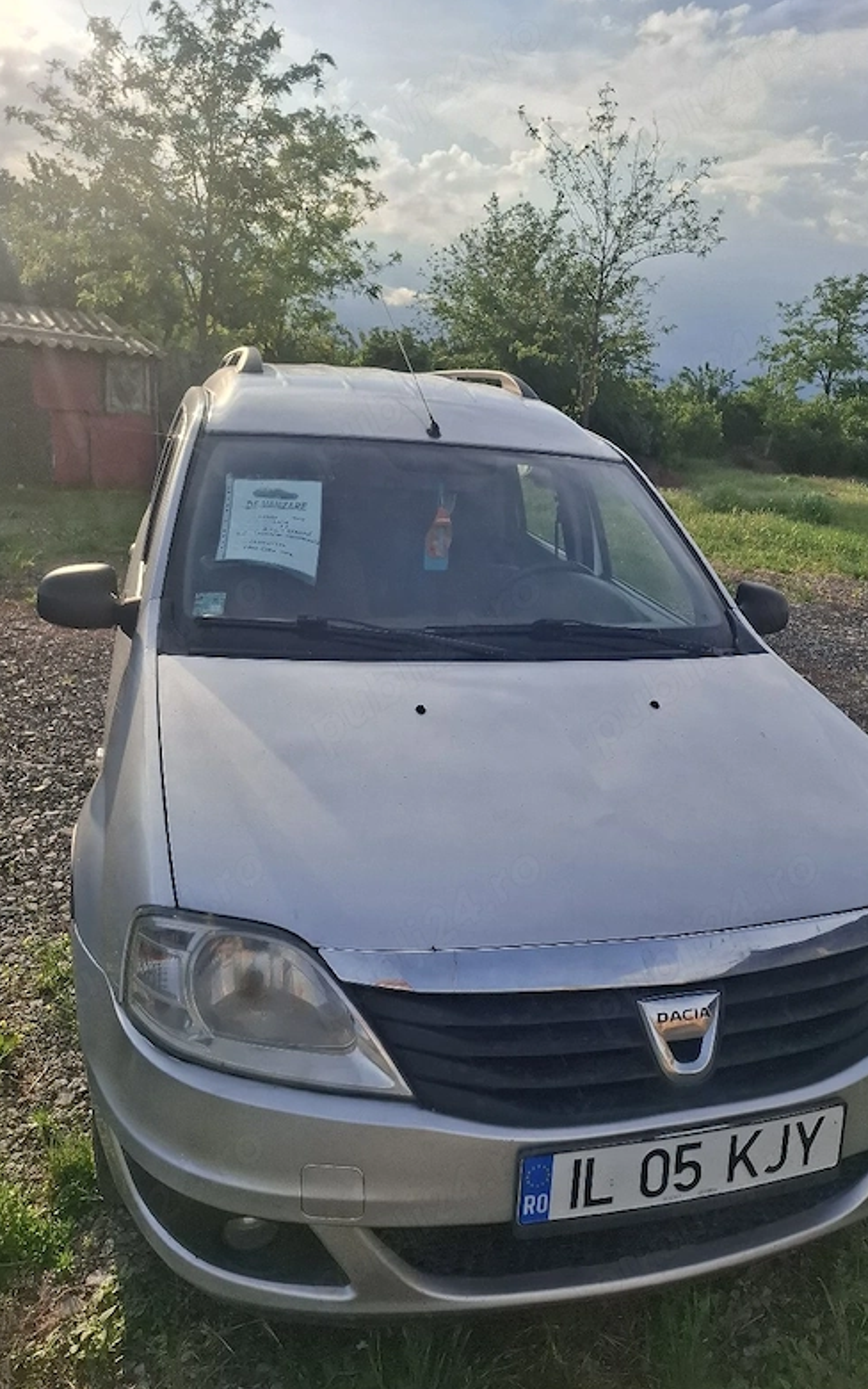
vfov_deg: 72.5
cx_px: 496
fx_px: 946
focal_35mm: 25
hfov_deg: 49.2
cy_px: 703
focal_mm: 5.54
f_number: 1.8
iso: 50
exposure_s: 1/2500
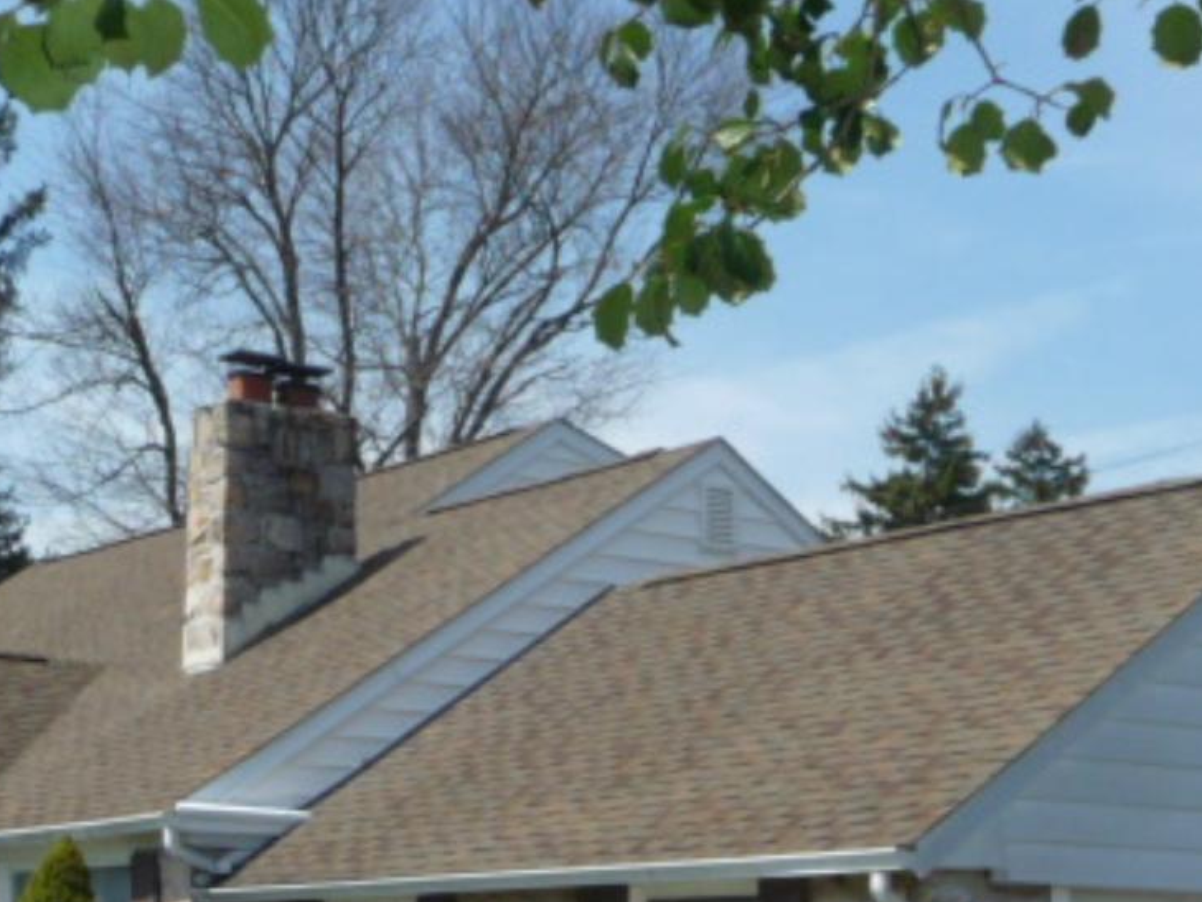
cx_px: 509
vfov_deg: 18.3
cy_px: 862
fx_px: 2744
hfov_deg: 24.7
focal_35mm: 79
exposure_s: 1/1000
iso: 100
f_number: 3.3
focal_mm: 4.7
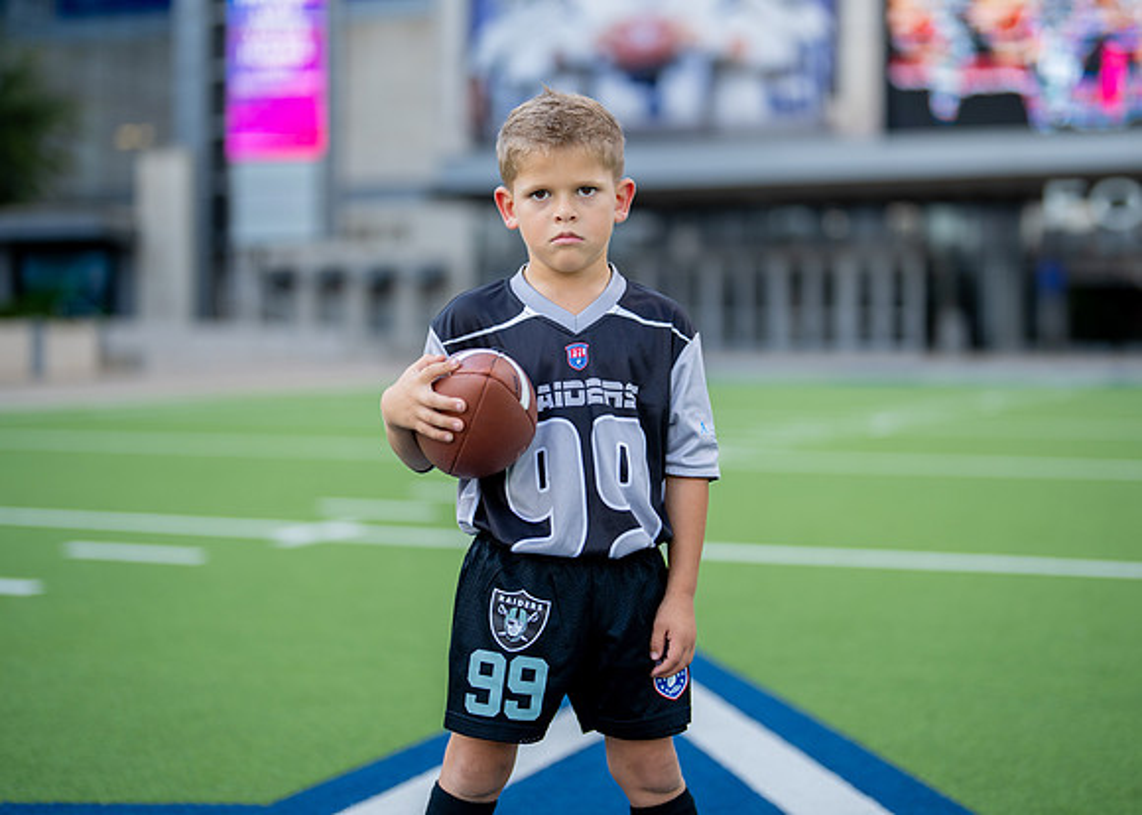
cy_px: 356
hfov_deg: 33.1
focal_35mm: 59
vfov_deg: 23.9
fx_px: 1923
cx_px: 601
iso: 100
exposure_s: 1/1600
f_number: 1.2
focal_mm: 50
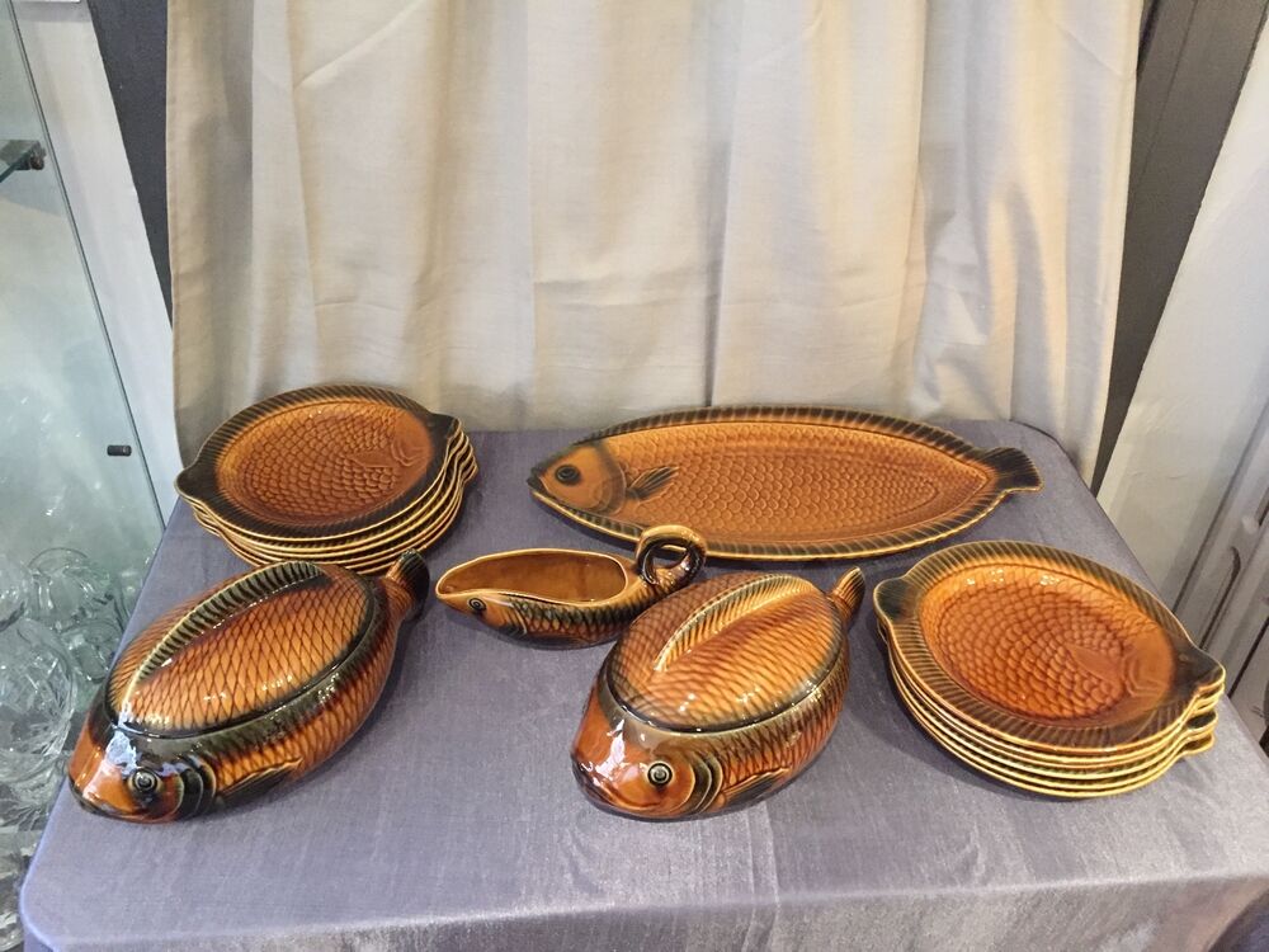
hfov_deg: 61.7
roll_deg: -0.1
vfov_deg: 48.2
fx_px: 1063
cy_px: 476
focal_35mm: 29
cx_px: 634
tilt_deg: -35.7
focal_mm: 4.15
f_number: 2.2
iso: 320
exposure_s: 1/17
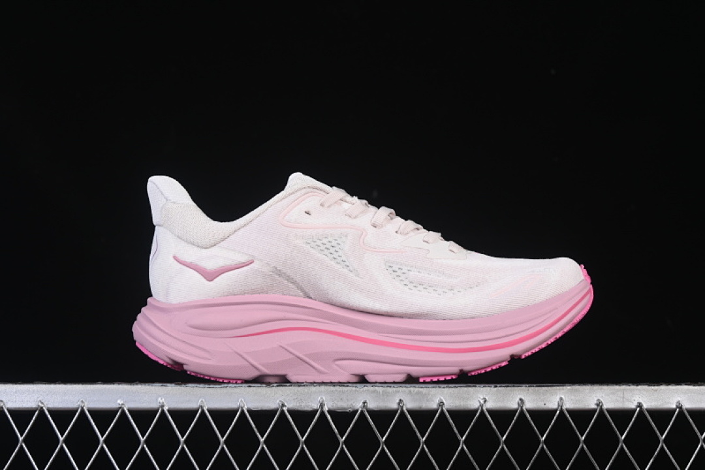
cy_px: 235
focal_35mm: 75
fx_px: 1469
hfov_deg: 27.0
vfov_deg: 18.2
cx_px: 352
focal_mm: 50
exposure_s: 1/80
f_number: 8
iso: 160
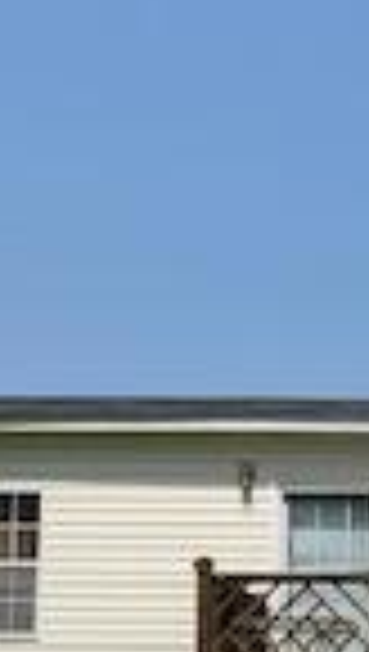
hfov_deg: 9.6
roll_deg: -1.2
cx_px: 423
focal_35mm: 125
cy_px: 468
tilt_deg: +7.0
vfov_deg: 17.1
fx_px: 2166
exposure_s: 1/2833
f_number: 1.8
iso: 25
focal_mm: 4.25
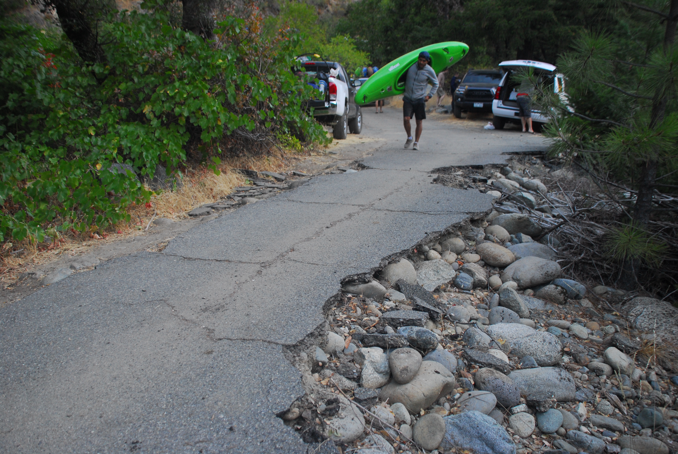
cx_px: 339
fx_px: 622
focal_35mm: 33
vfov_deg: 40.1
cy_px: 227
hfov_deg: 57.2
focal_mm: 22
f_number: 3.8
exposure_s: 1/200
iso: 320
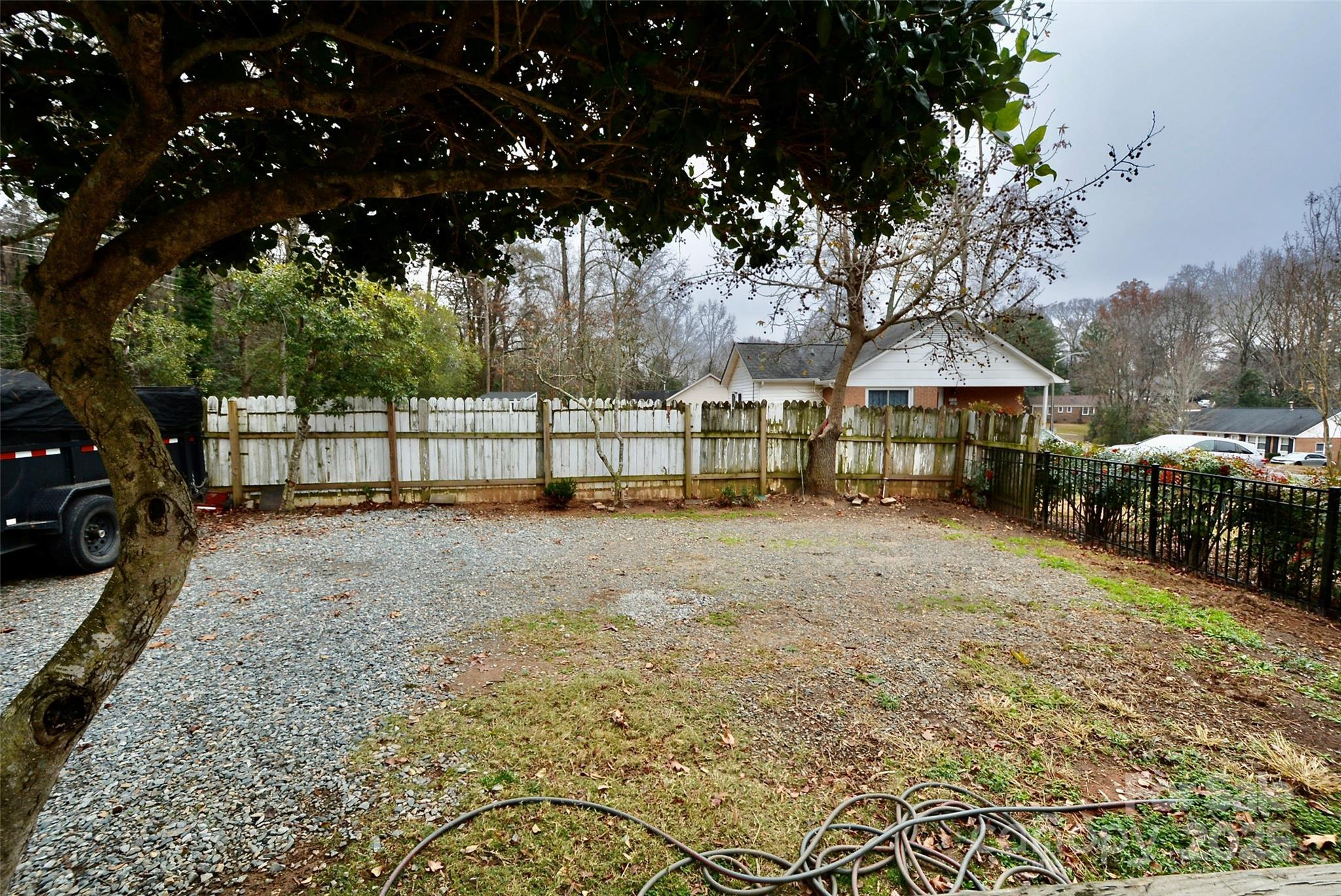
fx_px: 559
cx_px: 670
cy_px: 448
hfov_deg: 100.4
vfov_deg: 77.4
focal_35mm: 15
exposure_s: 1/200
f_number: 7.1
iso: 200
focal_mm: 10
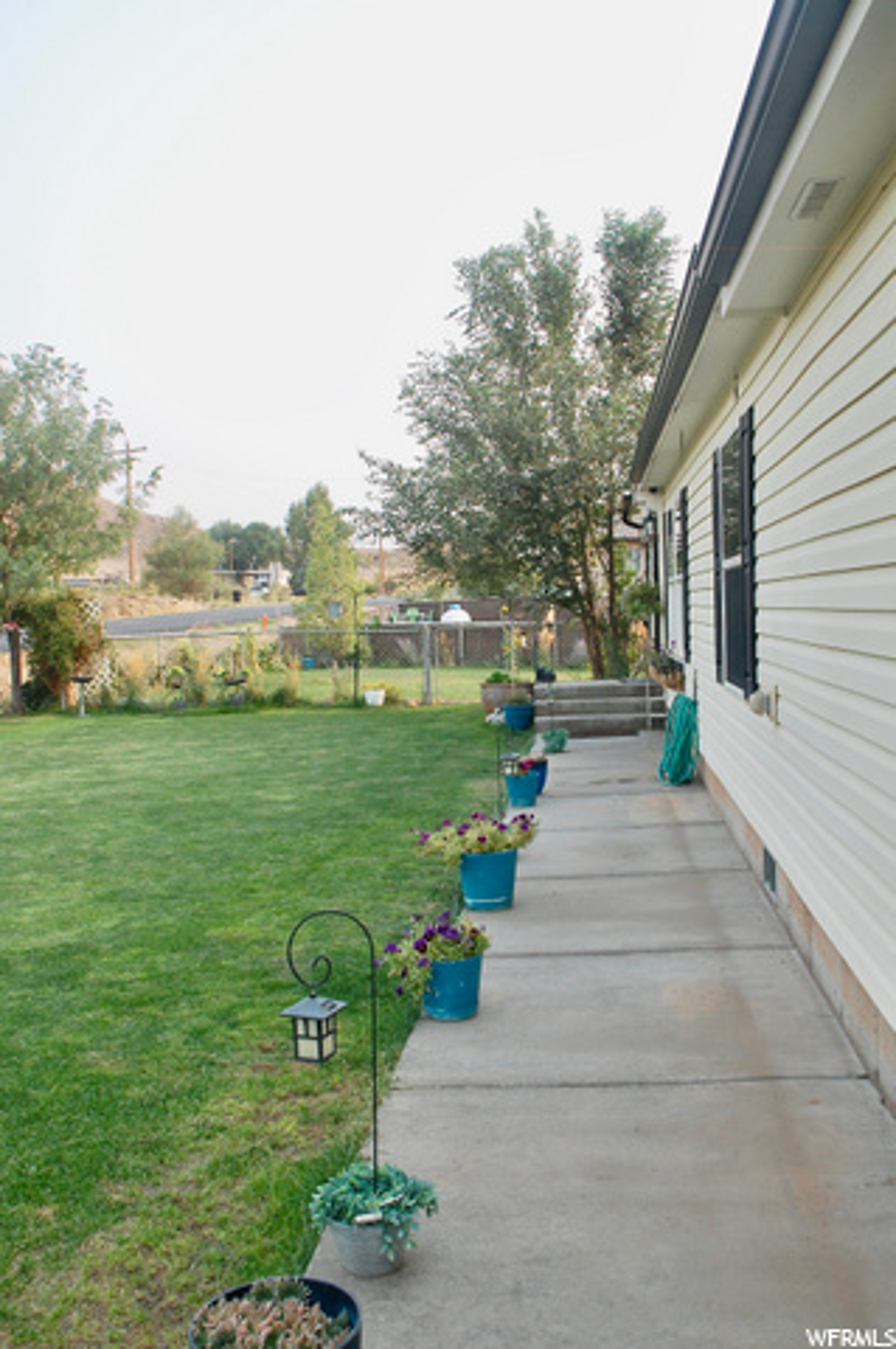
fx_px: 1291
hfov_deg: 38.3
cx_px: 448
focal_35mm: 34
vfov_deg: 55.2
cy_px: 674
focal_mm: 23
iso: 400
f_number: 9
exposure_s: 1/125
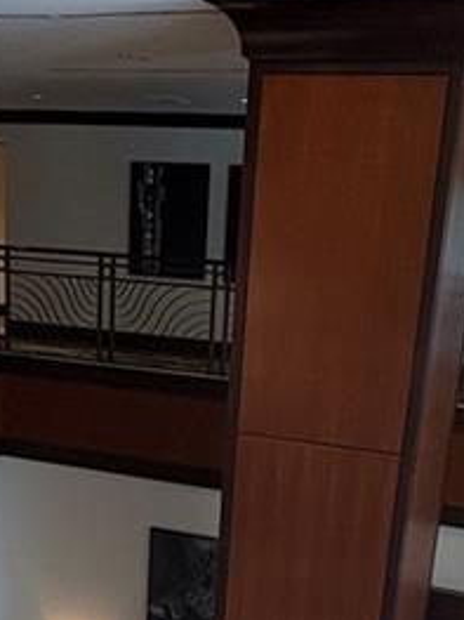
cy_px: 747
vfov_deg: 26.8
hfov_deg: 22.9
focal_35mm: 64
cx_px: 214
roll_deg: -3.7
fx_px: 1145
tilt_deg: -22.8
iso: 160
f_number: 2.2
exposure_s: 1/60
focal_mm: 2.22
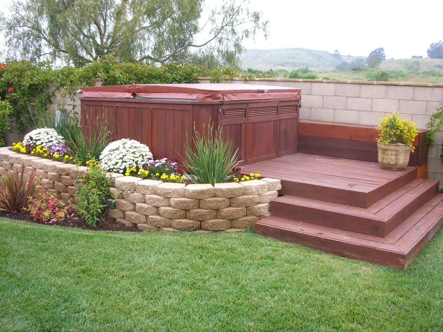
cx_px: 222
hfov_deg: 49.0
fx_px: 486
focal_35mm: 38
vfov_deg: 37.7
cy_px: 166
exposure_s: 1/160
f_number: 4.3
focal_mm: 6.2
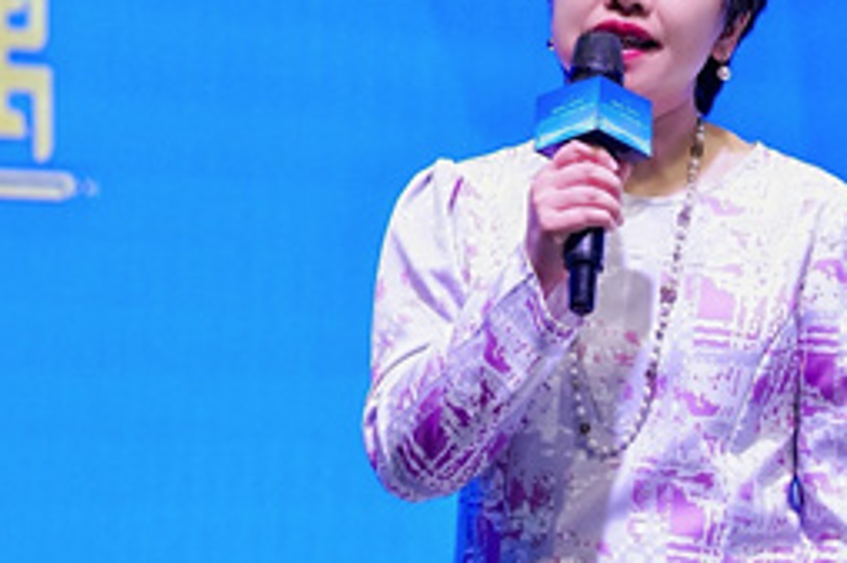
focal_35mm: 490
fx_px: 11521
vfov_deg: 2.8
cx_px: 427
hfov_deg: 4.2
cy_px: 217
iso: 1000
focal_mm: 151
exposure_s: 1/320
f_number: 4.5
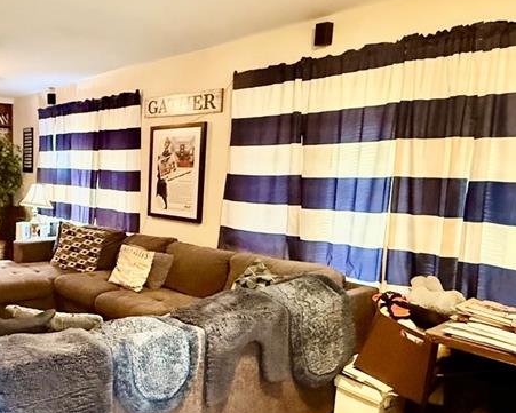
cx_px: 106
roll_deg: -0.7
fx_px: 474
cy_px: 244
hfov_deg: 53.5
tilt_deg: -8.4
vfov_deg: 46.9
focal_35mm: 31
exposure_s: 1/40
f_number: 2.2
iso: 1250
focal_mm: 2.22
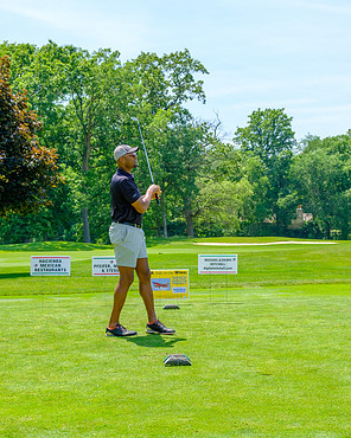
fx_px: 727
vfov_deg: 33.5
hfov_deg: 27.1
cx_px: 176
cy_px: 244
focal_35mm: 56
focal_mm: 32.9
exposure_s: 1/500
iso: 200
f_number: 5
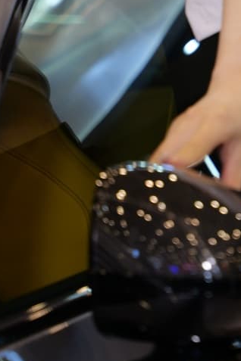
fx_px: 2651
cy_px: -158
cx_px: 402
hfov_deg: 5.1
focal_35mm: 264
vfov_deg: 7.7
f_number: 3.2
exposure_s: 1/80
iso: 400
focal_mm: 70
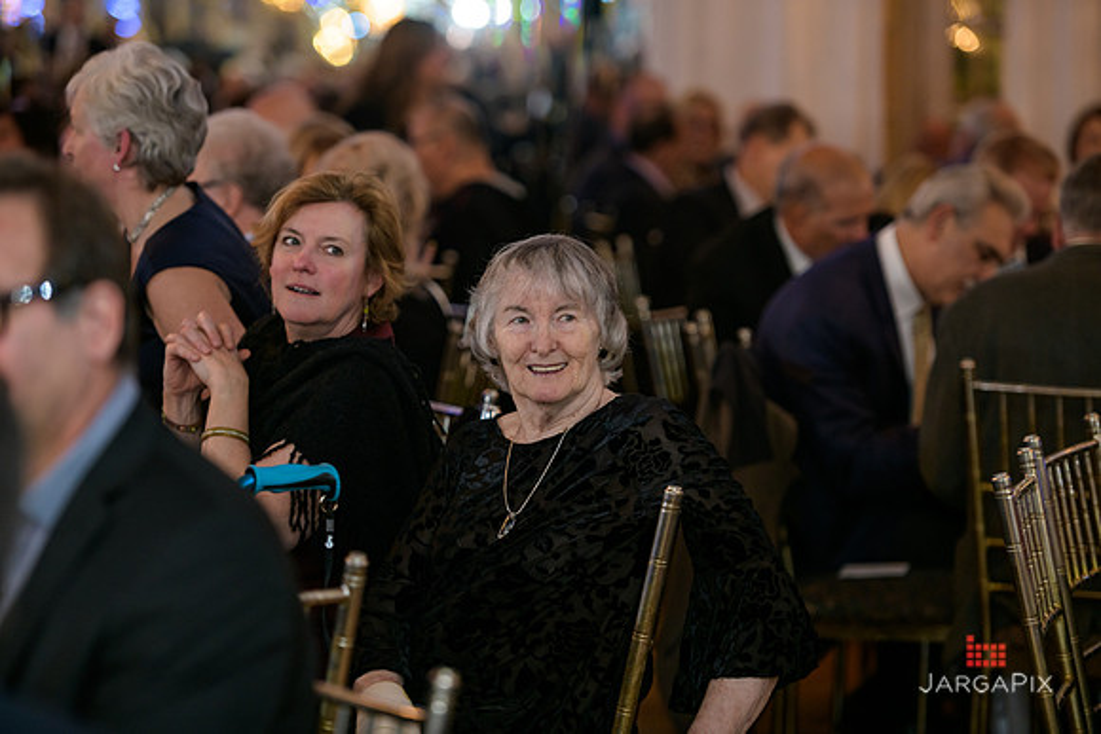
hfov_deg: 15.2
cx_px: 550
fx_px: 4130
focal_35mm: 135
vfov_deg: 10.2
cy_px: 367
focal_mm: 135
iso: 400
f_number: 3.2
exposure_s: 1/125
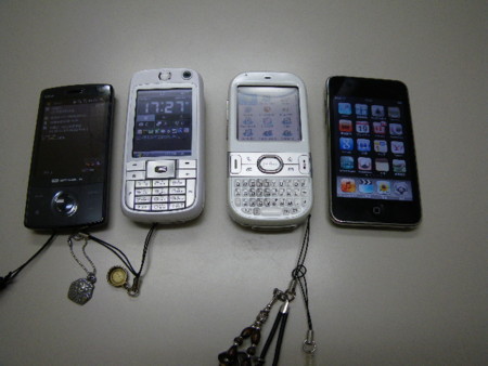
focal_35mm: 28
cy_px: 183
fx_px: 395
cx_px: 244
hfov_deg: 63.4
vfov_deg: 49.8
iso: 125
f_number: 3.5
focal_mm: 5
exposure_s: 1/50
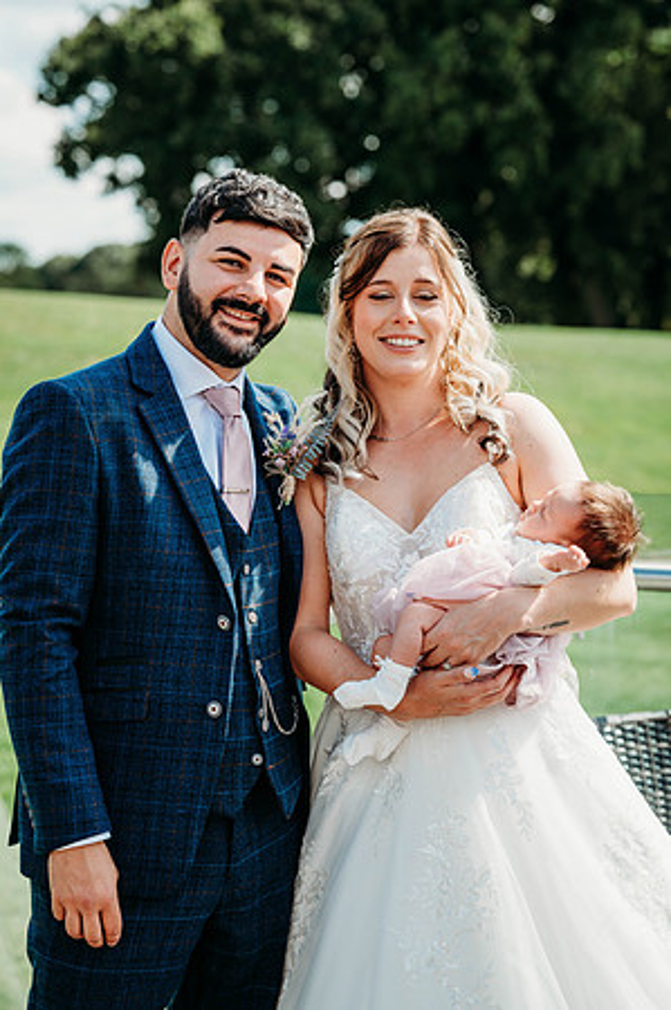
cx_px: 336
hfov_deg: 16.0
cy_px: 505
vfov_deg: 23.9
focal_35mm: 85
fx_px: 2382
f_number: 4
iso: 100
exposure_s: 1/640
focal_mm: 85
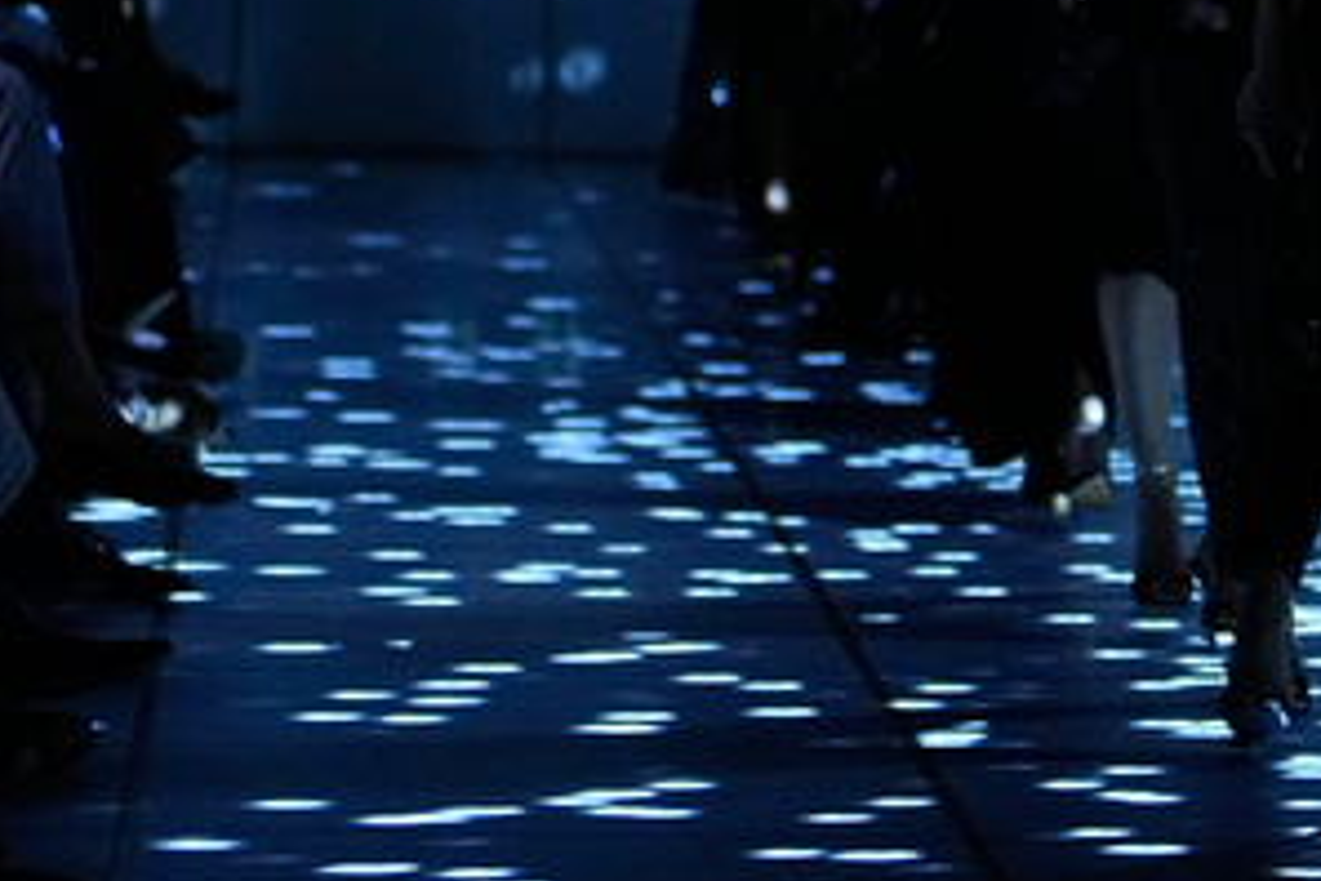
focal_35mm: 241
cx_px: 1201
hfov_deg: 8.5
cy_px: -191
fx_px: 8843
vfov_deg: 5.7
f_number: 2.8
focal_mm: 70
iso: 2500
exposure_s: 1/200
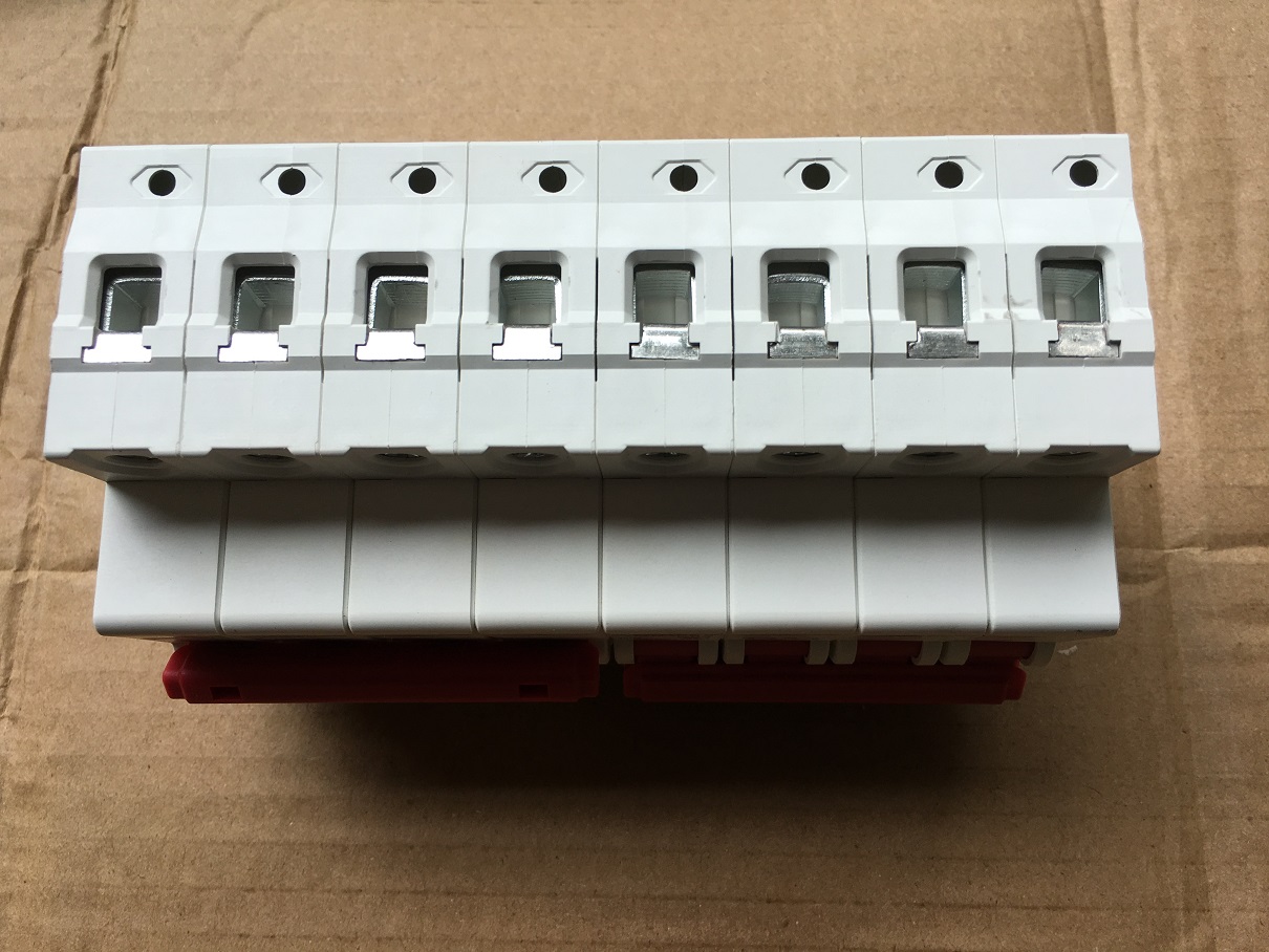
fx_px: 1063
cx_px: 634
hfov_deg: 61.6
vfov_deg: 48.2
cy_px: 476
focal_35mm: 29
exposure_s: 1/100
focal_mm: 4.15
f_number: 2.2
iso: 25
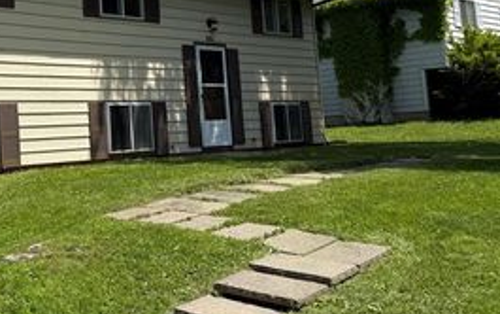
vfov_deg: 26.4
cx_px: 49
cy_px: 61
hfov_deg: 38.9
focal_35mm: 48
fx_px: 654
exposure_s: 1/3584
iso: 80
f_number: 1.78
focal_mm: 6.76
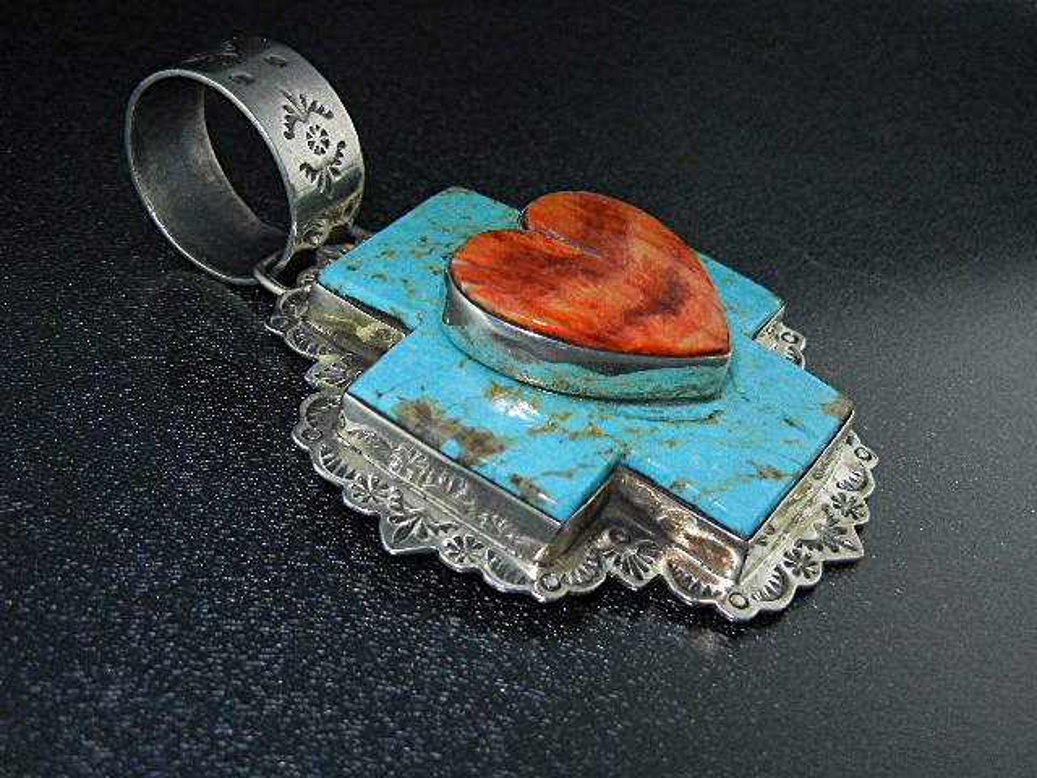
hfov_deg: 42.1
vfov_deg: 32.2
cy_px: 389
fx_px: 1348
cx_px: 518
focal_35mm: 45
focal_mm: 8.1
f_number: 7.6
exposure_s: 1/30
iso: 536
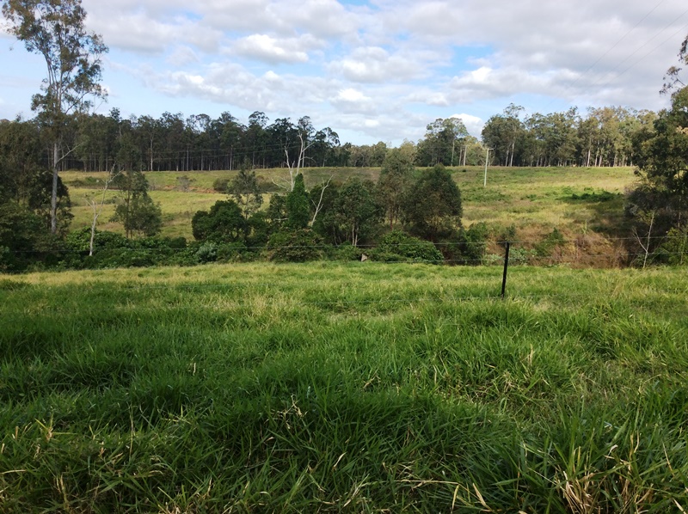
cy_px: 257
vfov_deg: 44.1
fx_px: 635
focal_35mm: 32
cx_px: 344
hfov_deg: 56.9
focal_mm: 3.3
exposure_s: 1/969
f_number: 2.4
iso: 32
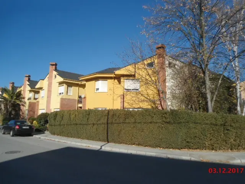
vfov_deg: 53.1
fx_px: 184
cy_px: 92
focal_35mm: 26
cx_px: 122
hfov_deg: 67.3
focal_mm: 4.7
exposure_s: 1/250
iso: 80
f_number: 2.8
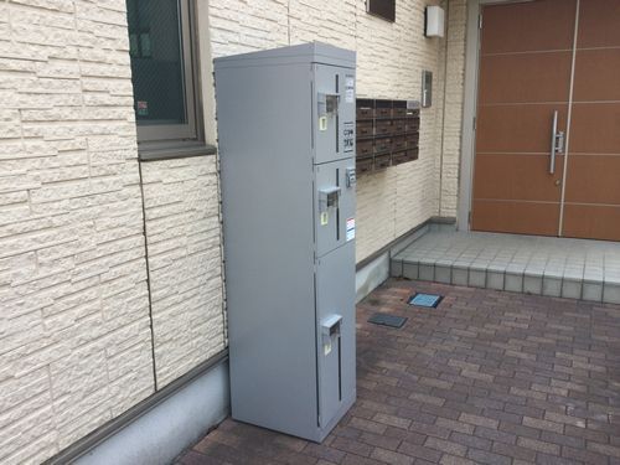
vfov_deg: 45.4
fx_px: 555
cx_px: 310
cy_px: 232
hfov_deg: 58.4
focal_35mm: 31
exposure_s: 1/403
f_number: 2.4
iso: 25
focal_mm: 3.3
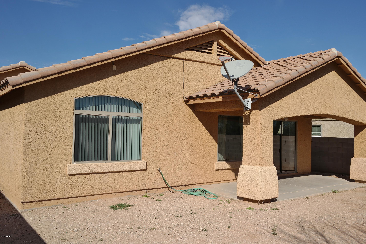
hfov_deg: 61.9
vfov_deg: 43.6
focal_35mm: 30
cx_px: 183
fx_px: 305
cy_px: 122
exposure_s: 1/400
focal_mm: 20
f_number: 8
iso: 100
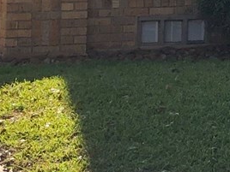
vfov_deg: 6.7
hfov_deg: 8.6
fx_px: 1422
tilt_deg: +4.8
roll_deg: -0.9
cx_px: 519
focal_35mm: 214
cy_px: -157
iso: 20
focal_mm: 3.99
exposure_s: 1/1066
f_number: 1.8
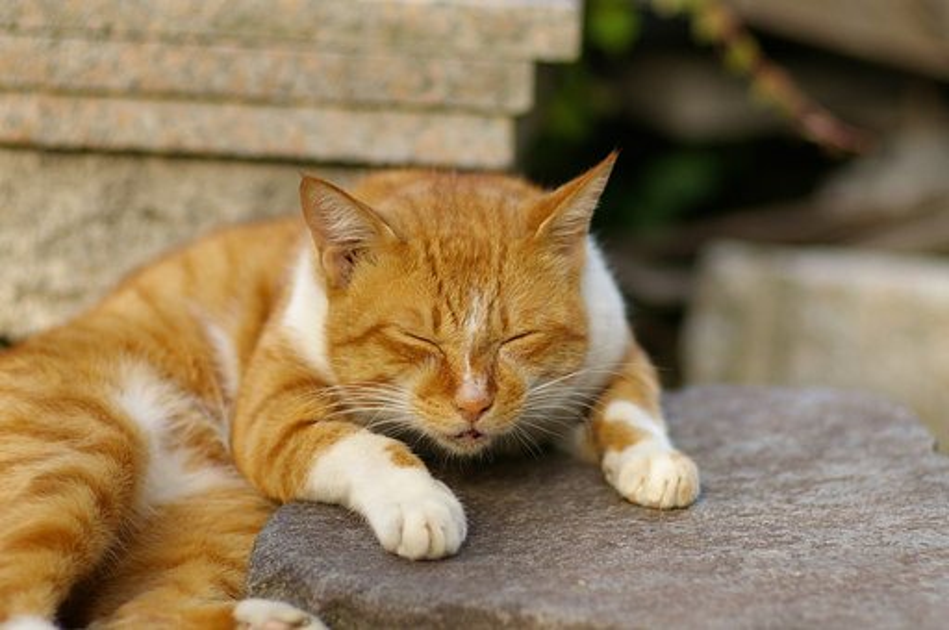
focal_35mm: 116
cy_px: 315
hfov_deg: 17.7
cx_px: 474
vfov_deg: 11.8
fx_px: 3041
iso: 200
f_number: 2.8
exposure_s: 1/350
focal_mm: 77
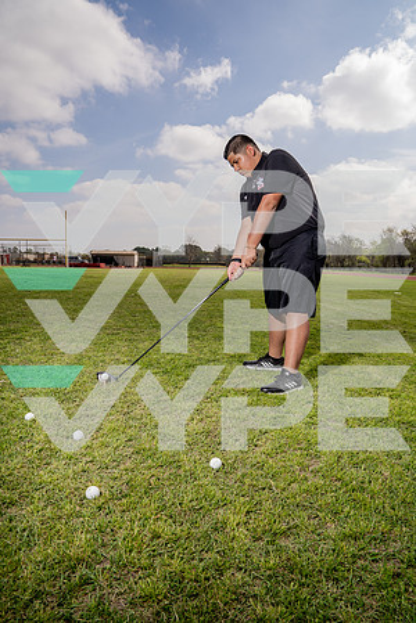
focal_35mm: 24
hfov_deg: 53.1
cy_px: 312
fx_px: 416
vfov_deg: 73.7
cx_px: 208
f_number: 7.1
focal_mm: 24
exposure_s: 1/250
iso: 100
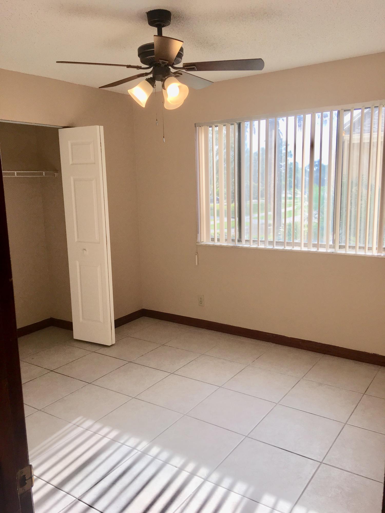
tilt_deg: -7.4
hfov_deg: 48.2
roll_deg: +1.0
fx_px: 430
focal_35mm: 29
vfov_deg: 61.7
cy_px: 256
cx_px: 192
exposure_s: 1/527
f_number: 2.2
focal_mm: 4.15
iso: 32
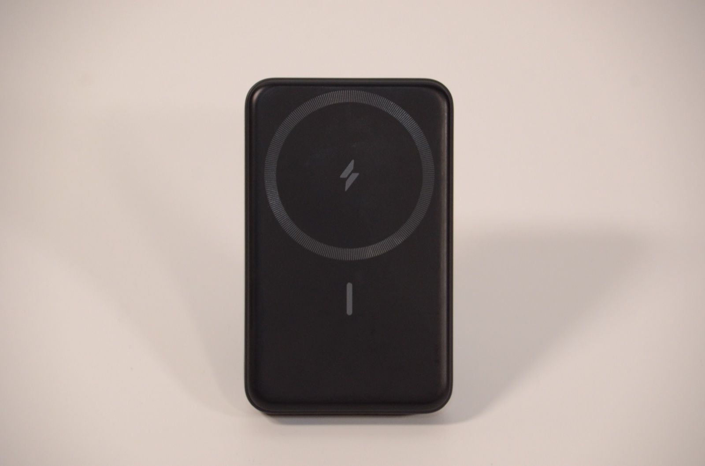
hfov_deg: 8.6
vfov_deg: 5.7
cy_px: 233
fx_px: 4689
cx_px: 352
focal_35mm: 240
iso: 1600
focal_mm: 160
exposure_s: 1/100
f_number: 6.3
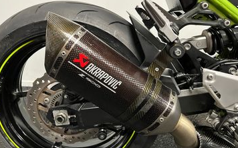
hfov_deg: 61.2
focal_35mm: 31
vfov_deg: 40.5
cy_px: 71
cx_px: 125
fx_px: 201
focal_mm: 5.1
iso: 400
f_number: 1.6
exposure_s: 1/33
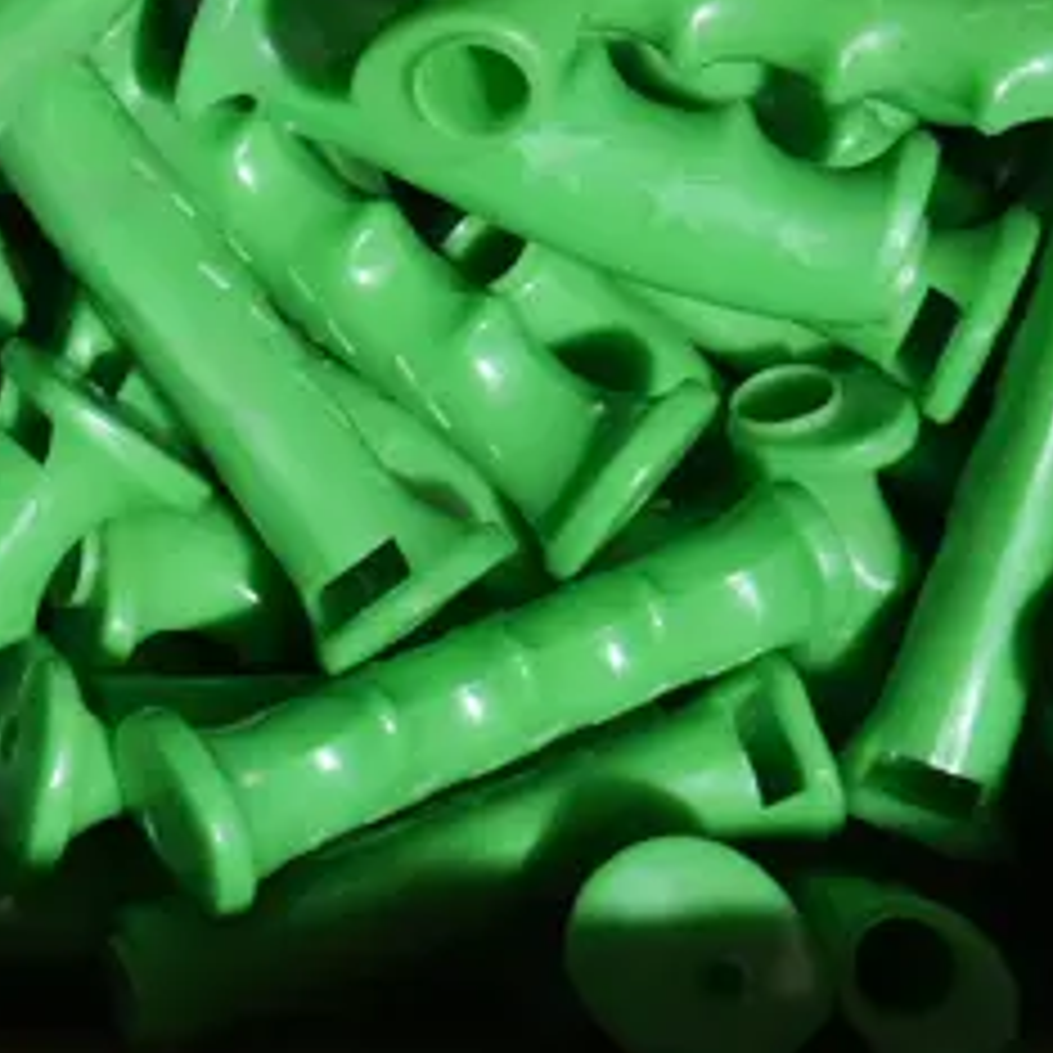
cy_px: 230
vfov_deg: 12.5
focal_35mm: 139
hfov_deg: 12.4
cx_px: -72
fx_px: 4784
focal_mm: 18
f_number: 4
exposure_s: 1/60
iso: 400
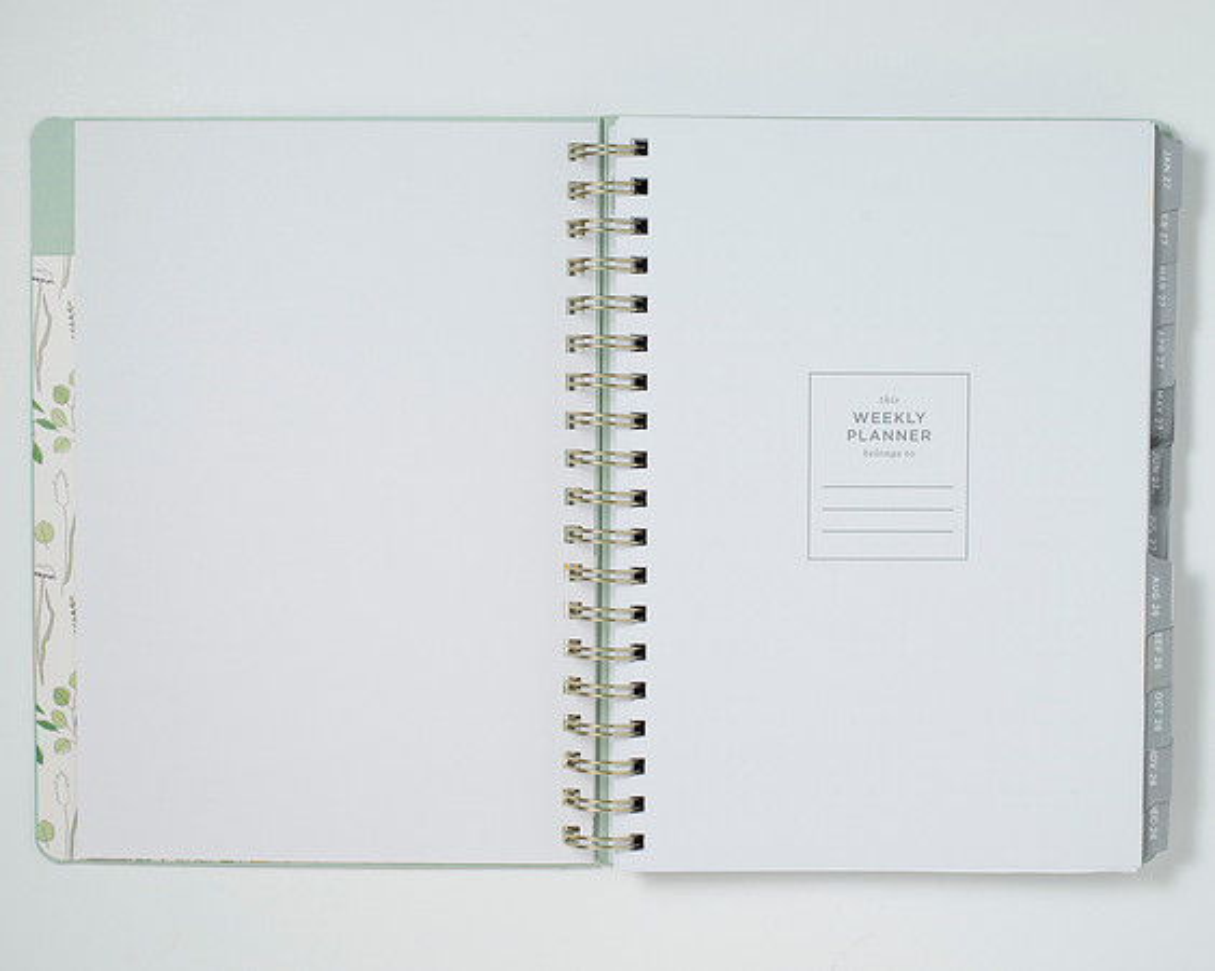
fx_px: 2169
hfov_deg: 31.3
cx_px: 610
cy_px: 518
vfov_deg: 25.2
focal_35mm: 60
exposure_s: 1/200
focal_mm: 50
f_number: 9
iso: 200
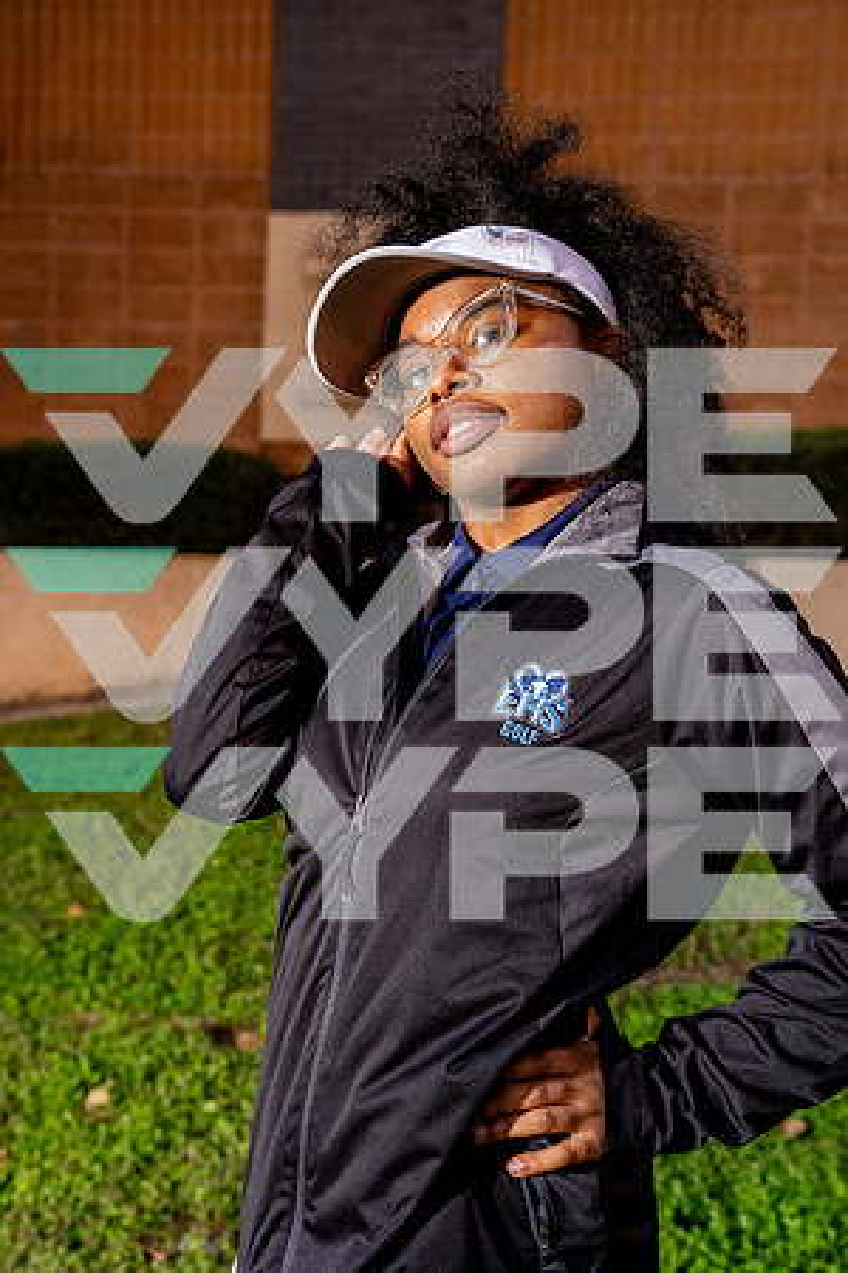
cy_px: 636
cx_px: 424
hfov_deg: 29.2
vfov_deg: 42.7
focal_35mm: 46
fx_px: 1625
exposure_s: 1/250
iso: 800
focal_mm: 46
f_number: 5.6
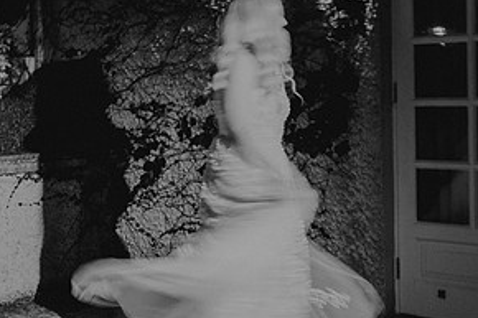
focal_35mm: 70
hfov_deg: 28.3
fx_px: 929
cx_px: 101
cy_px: 101
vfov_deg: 19.4
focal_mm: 35
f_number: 5
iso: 1250
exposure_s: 1/20
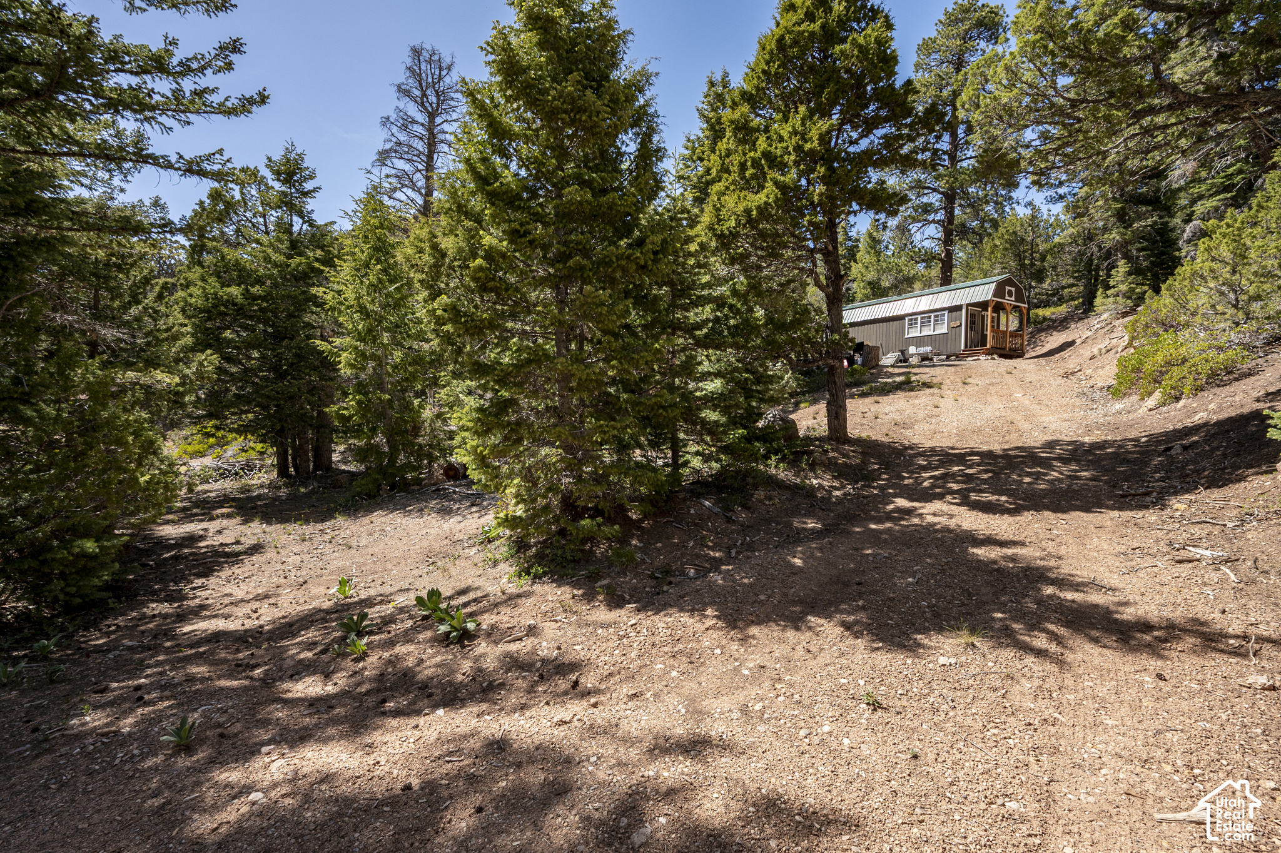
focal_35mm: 16
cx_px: 640
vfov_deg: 75.5
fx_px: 551
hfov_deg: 98.6
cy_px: 426
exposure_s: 1/640
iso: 320
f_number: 8
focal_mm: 15.5
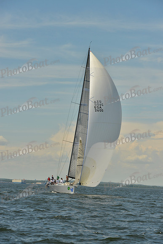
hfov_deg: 11.2
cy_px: 122
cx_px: 82
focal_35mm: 122
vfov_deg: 16.8
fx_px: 828
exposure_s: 1/1600
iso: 280
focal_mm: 122
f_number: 9
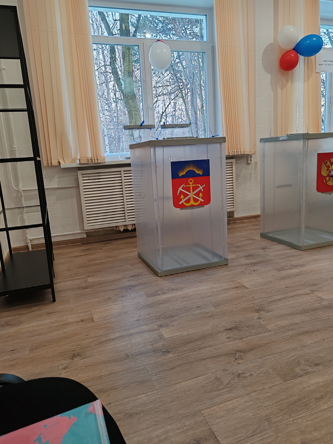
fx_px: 346
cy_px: 222
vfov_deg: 65.3
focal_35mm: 27
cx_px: 166
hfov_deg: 51.4
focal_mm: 6.12
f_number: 1.9
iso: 250
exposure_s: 1/100
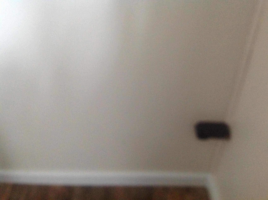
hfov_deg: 52.7
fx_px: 271
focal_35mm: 35
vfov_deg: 40.6
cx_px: 134
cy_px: 100
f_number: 2.4
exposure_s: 1/15
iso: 640
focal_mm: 4.28
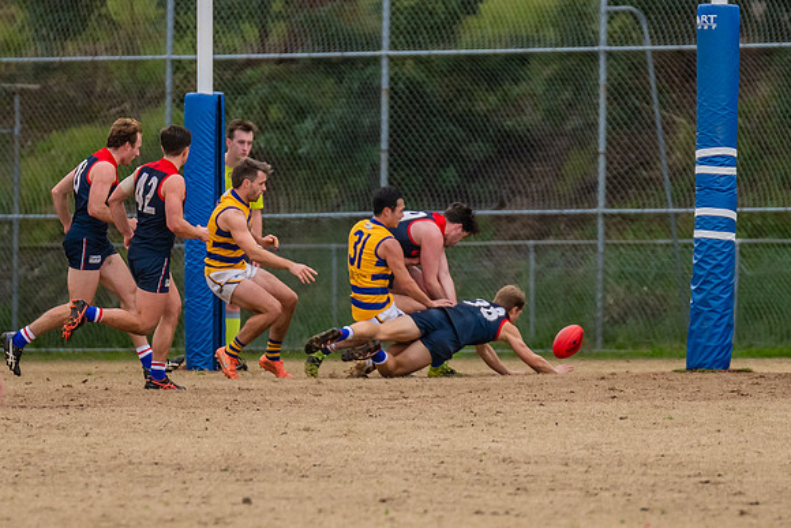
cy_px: 220
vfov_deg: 1.9
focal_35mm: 736
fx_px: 16184
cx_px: 396
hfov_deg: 2.8
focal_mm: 300
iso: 1400
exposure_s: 1/2000
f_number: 2.8
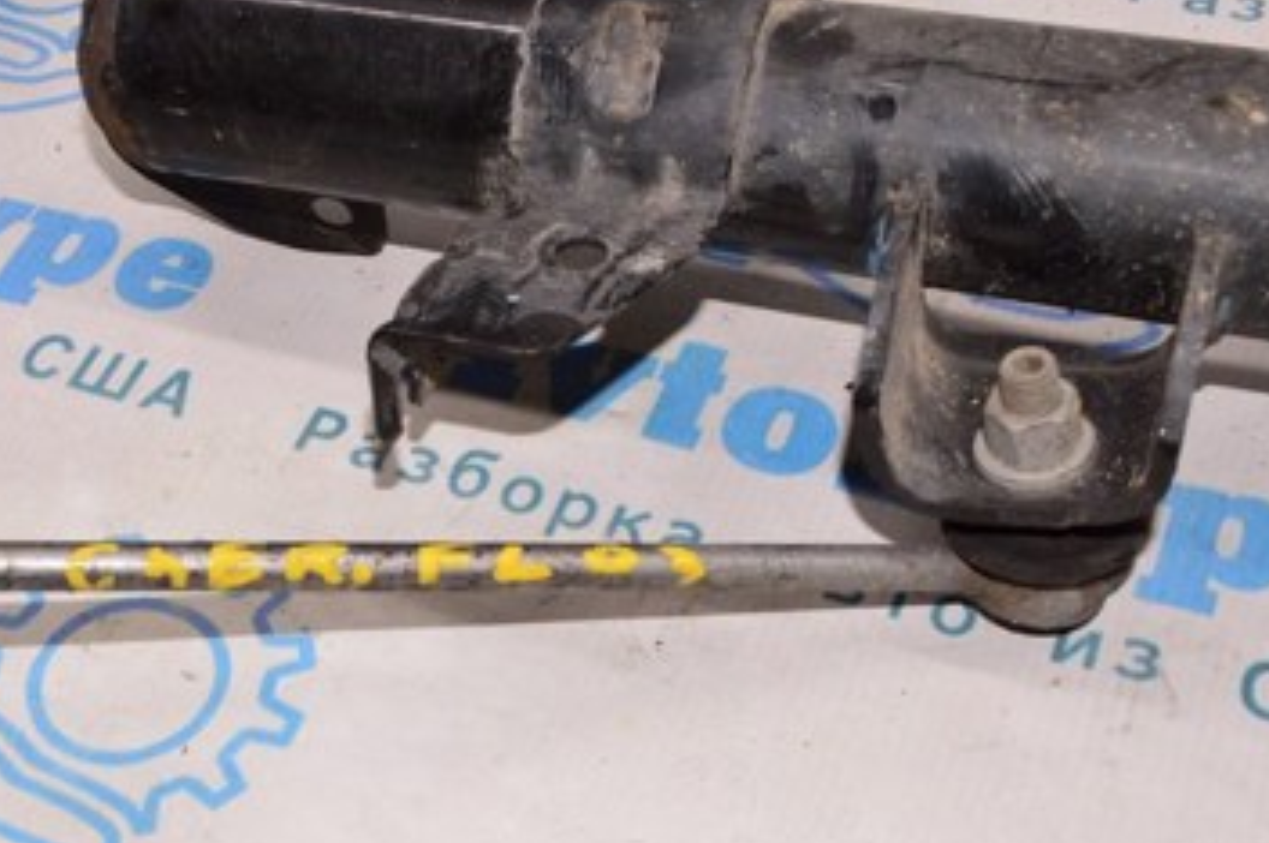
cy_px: 654
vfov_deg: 22.3
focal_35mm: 60
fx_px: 2113
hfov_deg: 32.8
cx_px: 324
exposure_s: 1/200
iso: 1600
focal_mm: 22
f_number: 8
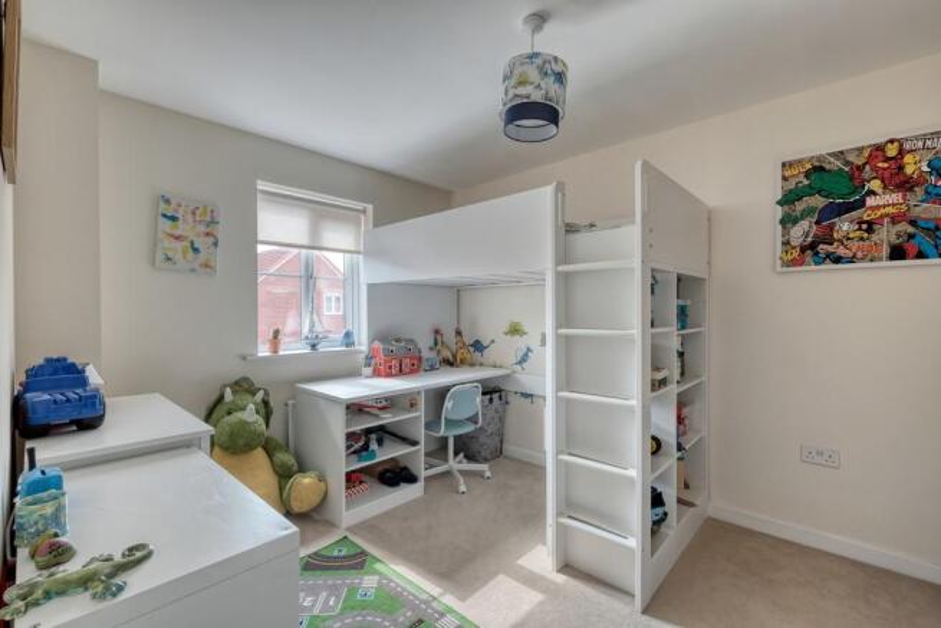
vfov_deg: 77.4
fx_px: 392
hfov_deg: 100.4
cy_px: 314
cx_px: 470
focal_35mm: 15
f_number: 8
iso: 250
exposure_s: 1/25
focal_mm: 10
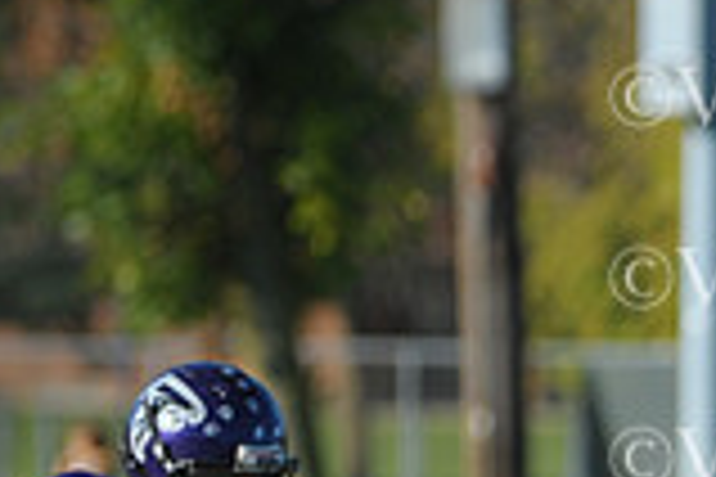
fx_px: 14518
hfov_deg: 2.8
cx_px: 1261
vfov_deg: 1.9
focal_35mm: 730
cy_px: 549
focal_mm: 200
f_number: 3.5
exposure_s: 1/2500
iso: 360
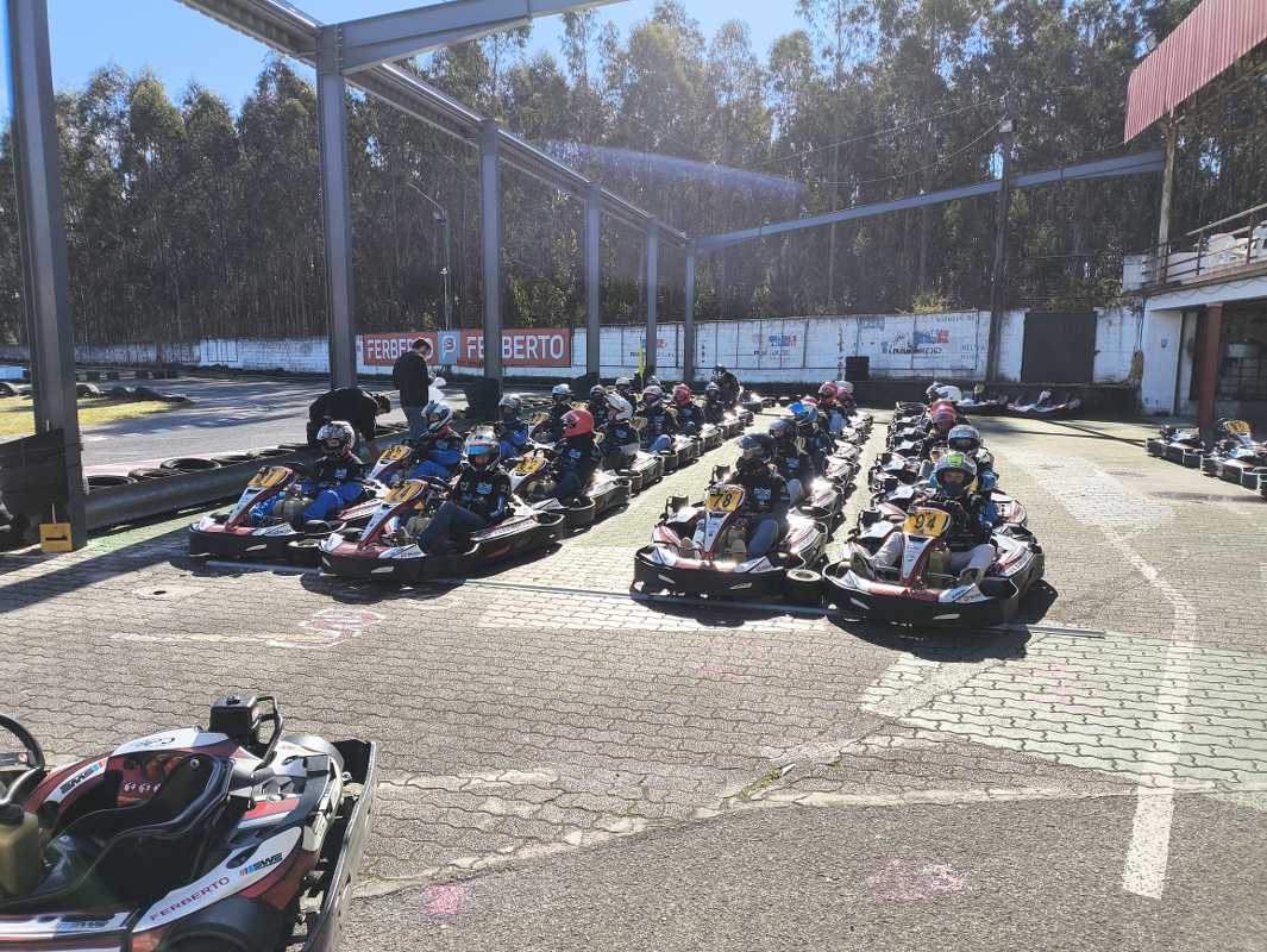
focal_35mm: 25
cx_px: 634
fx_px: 916
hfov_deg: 69.4
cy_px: 476
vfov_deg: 54.9
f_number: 1.7
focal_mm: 4.71
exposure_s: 1/1099
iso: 50
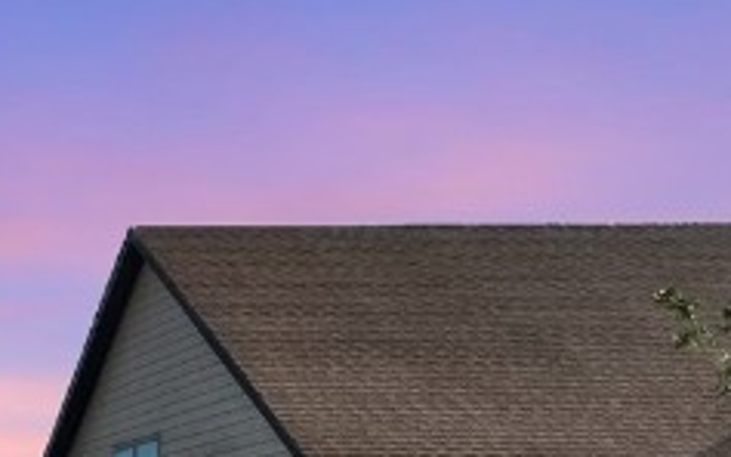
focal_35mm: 110
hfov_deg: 16.6
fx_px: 2191
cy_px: 621
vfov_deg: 11.5
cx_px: -484
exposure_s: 1/2000
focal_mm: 4.39
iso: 110
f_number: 2.8
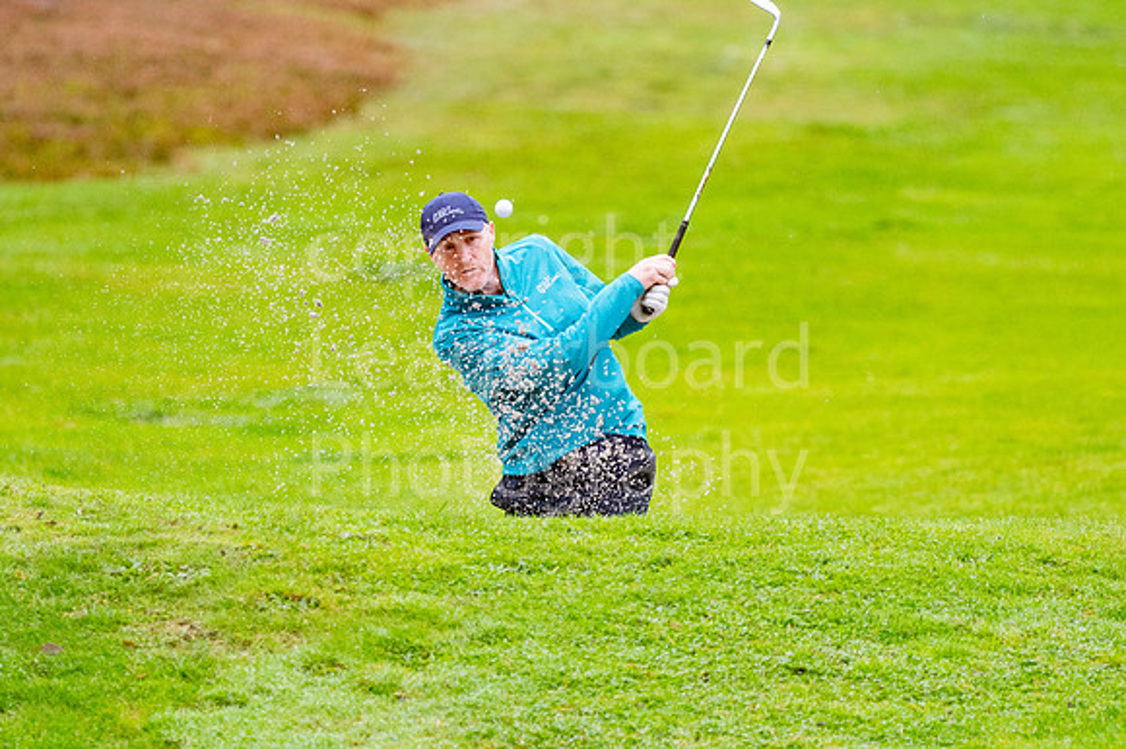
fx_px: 16140
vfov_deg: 2.7
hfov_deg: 4.0
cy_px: 430
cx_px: 480
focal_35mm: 516
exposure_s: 1/1250
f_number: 4
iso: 640
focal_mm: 300
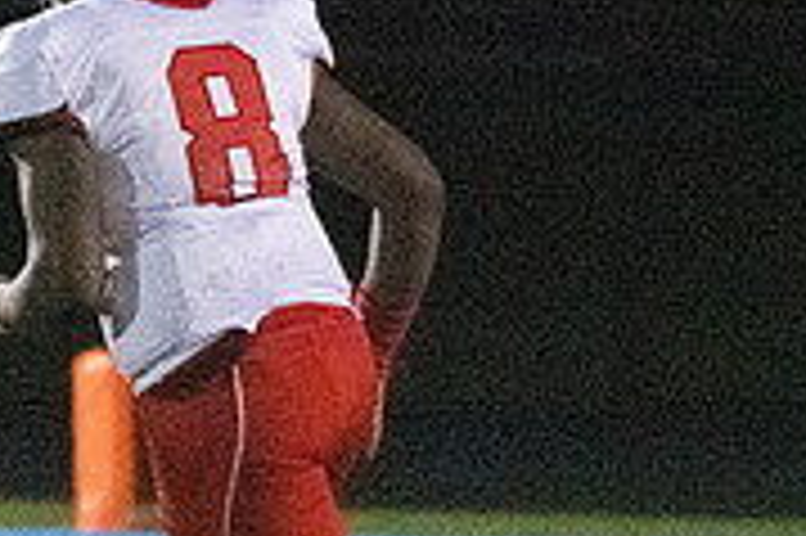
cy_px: 324
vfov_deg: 0.8
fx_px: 40285
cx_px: -423
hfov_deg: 1.1
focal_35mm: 1801
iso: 10000
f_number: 5.6
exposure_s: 1/1600
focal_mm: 370
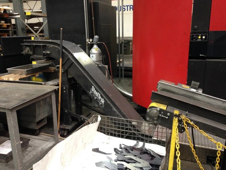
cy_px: 85
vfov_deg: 42.9
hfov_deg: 55.4
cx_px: 113
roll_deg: +0.0
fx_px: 215
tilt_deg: -16.3
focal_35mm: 33
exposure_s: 1/20
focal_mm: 4.12
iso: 250
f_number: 2.4
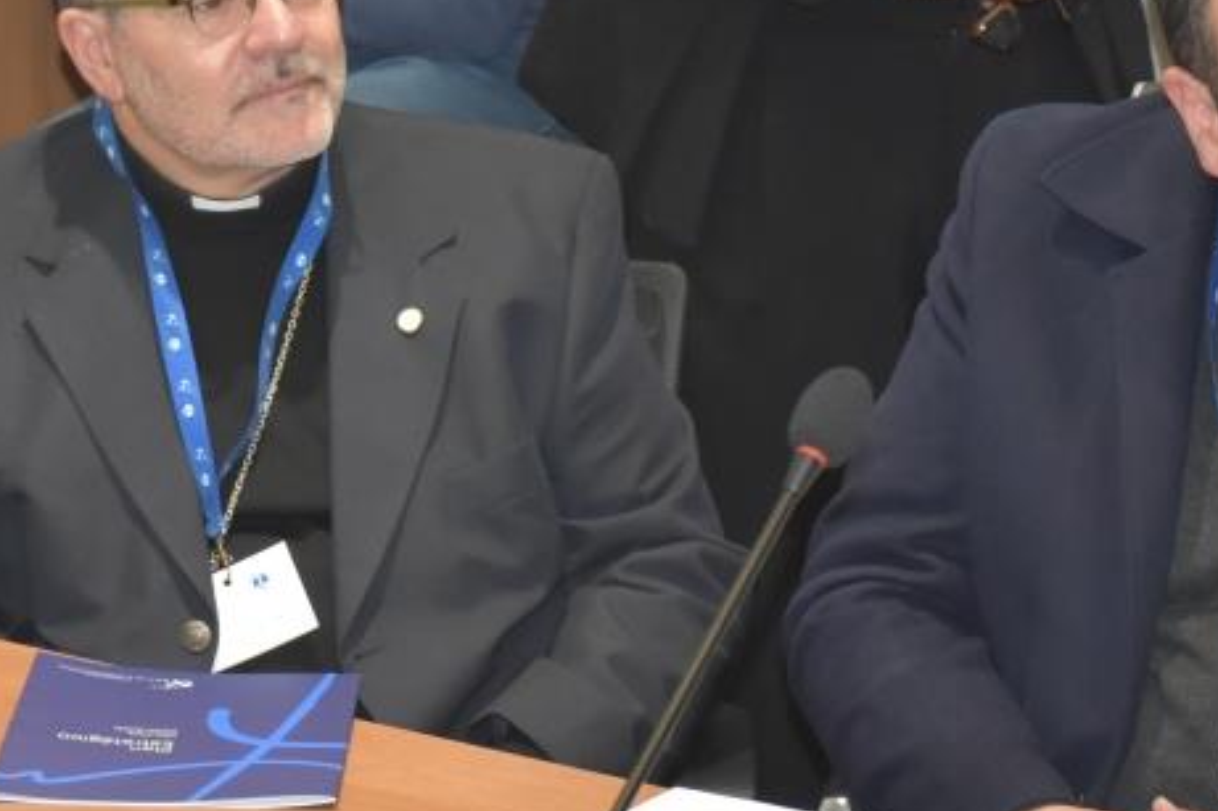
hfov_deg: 12.8
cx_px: 449
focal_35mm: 160
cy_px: 38
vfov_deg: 8.5
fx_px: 5411
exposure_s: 1/60
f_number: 5.6
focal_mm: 48
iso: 1600
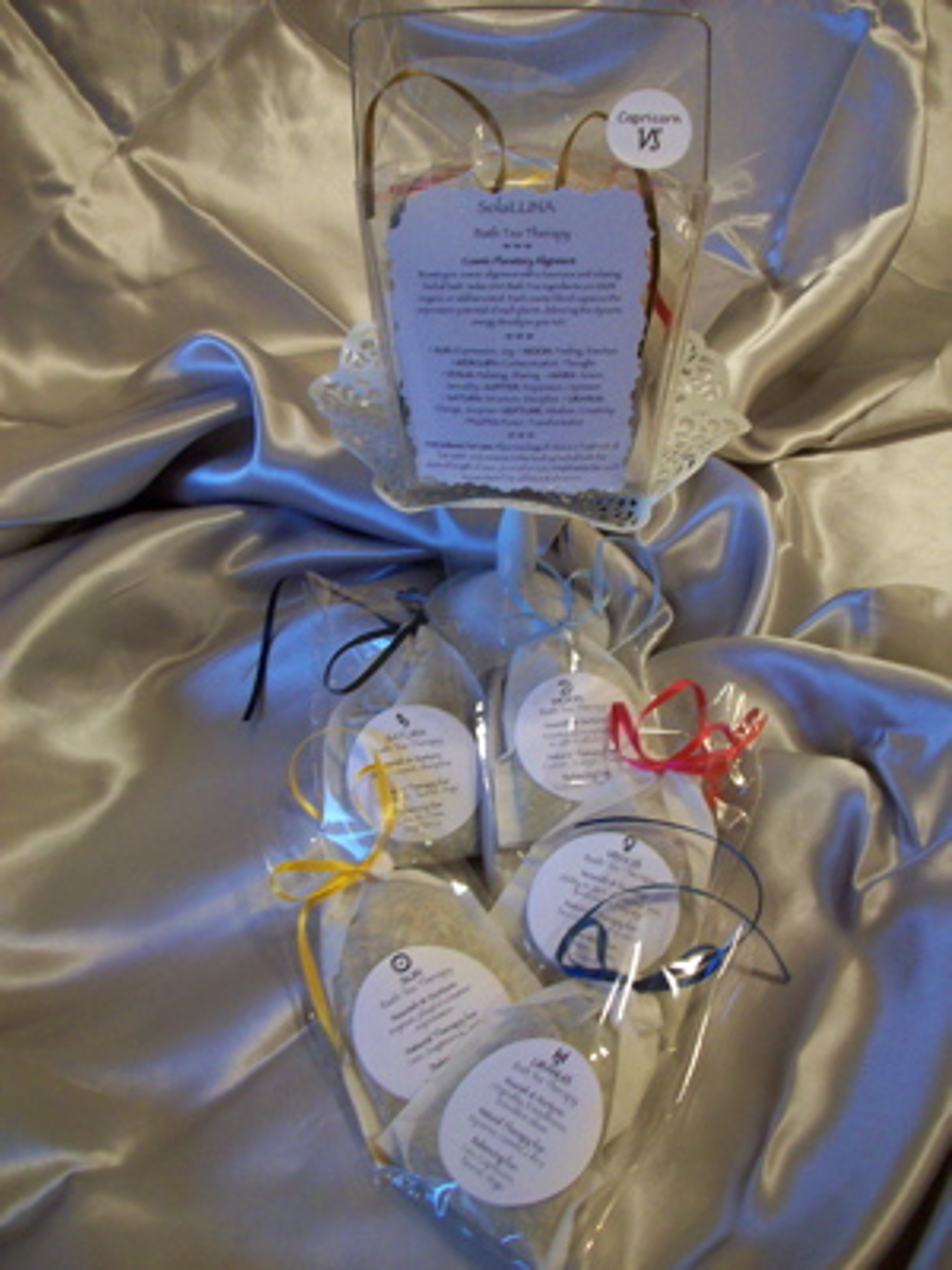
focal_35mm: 34
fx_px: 1247
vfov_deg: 54.0
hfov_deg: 41.8
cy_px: 635
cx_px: 476
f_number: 2.8
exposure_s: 1/9.77
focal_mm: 5.7
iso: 160
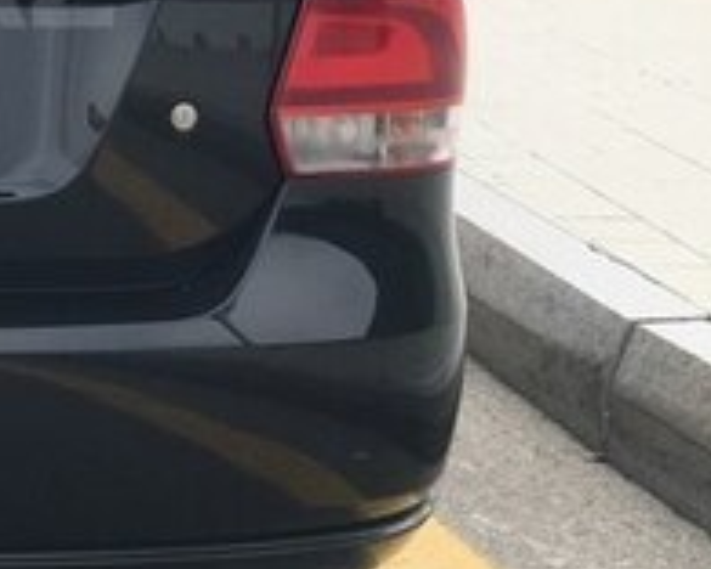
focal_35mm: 96
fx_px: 2020
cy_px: -27
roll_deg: -1.6
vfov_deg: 15.7
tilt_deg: -11.0
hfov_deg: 18.3
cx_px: -259
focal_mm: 4.15
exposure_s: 1/864
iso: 25
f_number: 2.2
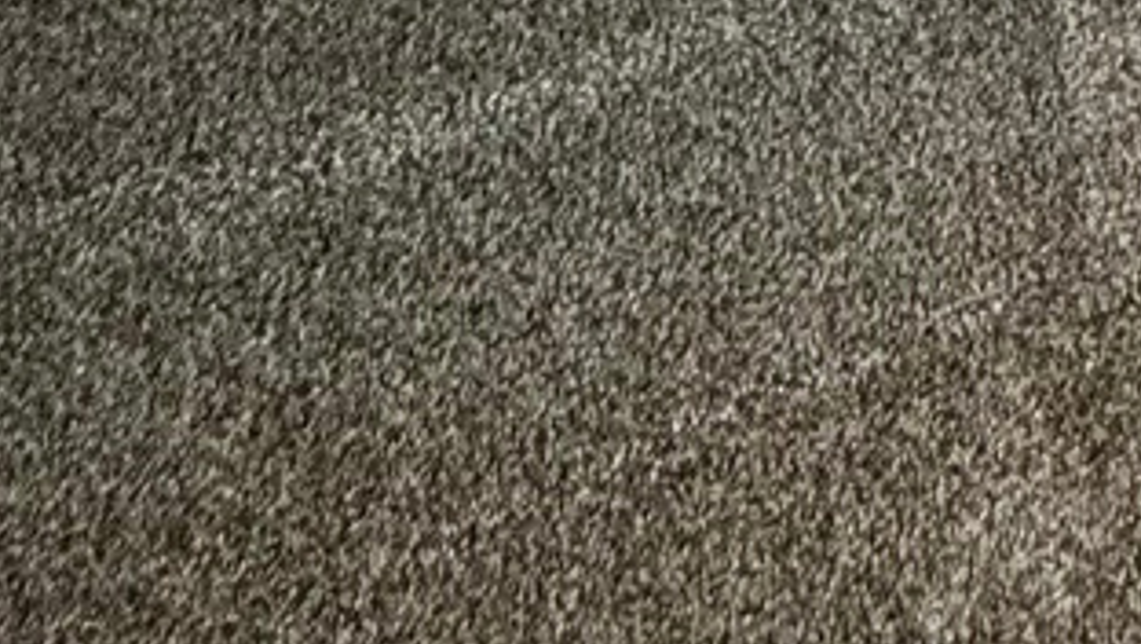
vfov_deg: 8.7
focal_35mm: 75
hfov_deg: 26.1
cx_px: 1251
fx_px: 2271
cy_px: -1800
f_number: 2.2
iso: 250
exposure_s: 1/120
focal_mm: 2.22
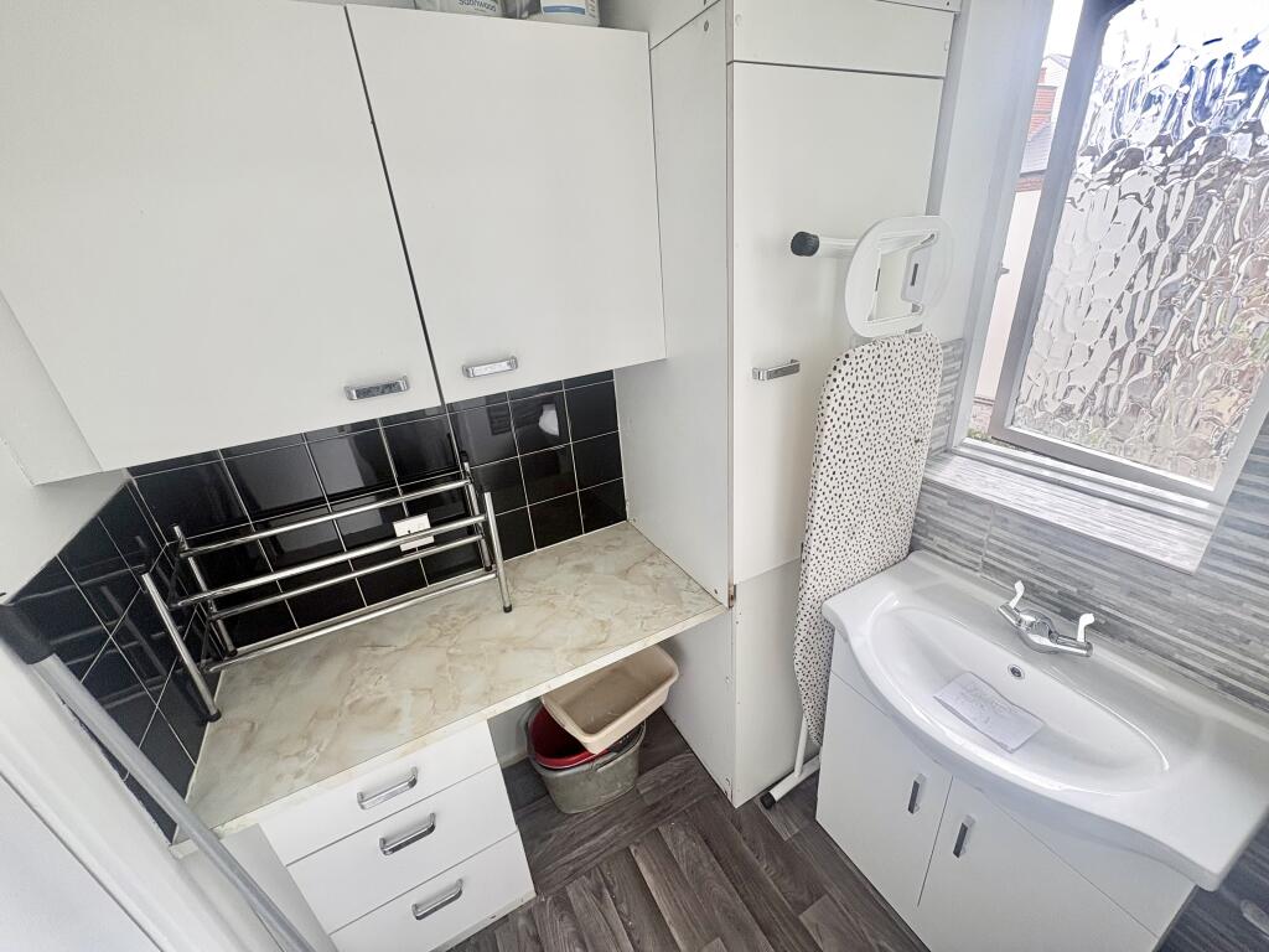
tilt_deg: -25.0
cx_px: 634
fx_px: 513
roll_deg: +6.0
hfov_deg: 102.1
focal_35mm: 14
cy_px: 476
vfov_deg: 85.7
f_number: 2.2
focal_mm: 2.22
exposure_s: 1/99
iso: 100
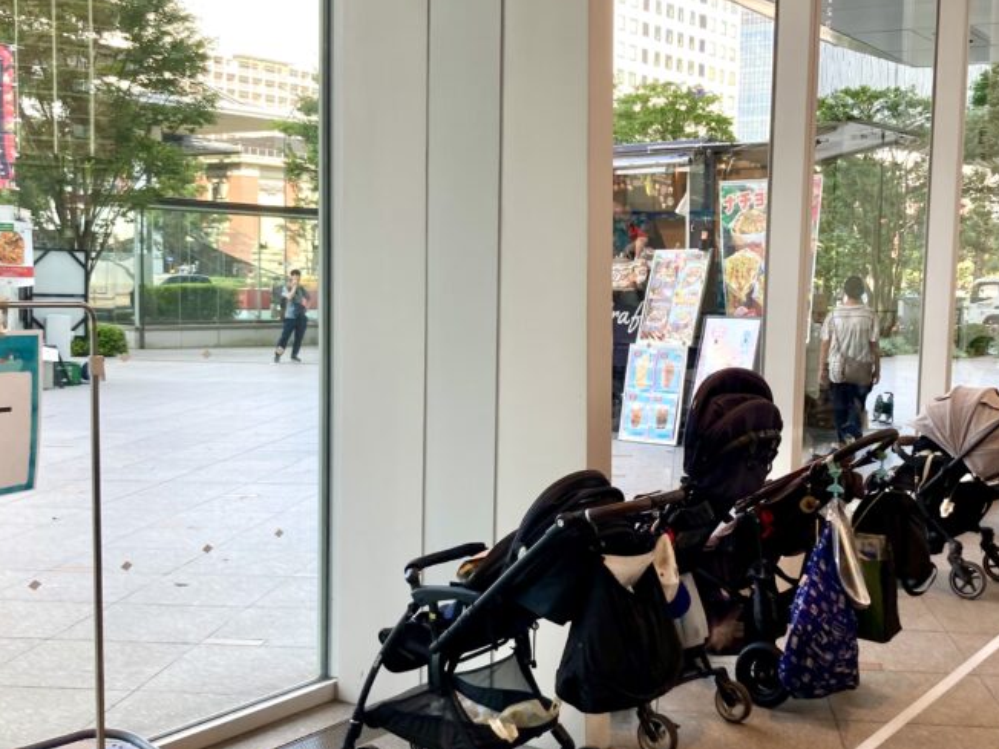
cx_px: 625
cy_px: 429
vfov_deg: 32.8
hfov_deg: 42.6
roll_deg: +0.8
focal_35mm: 44
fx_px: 1270
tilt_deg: -5.0
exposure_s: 1/121
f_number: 1.8
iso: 32
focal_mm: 3.99
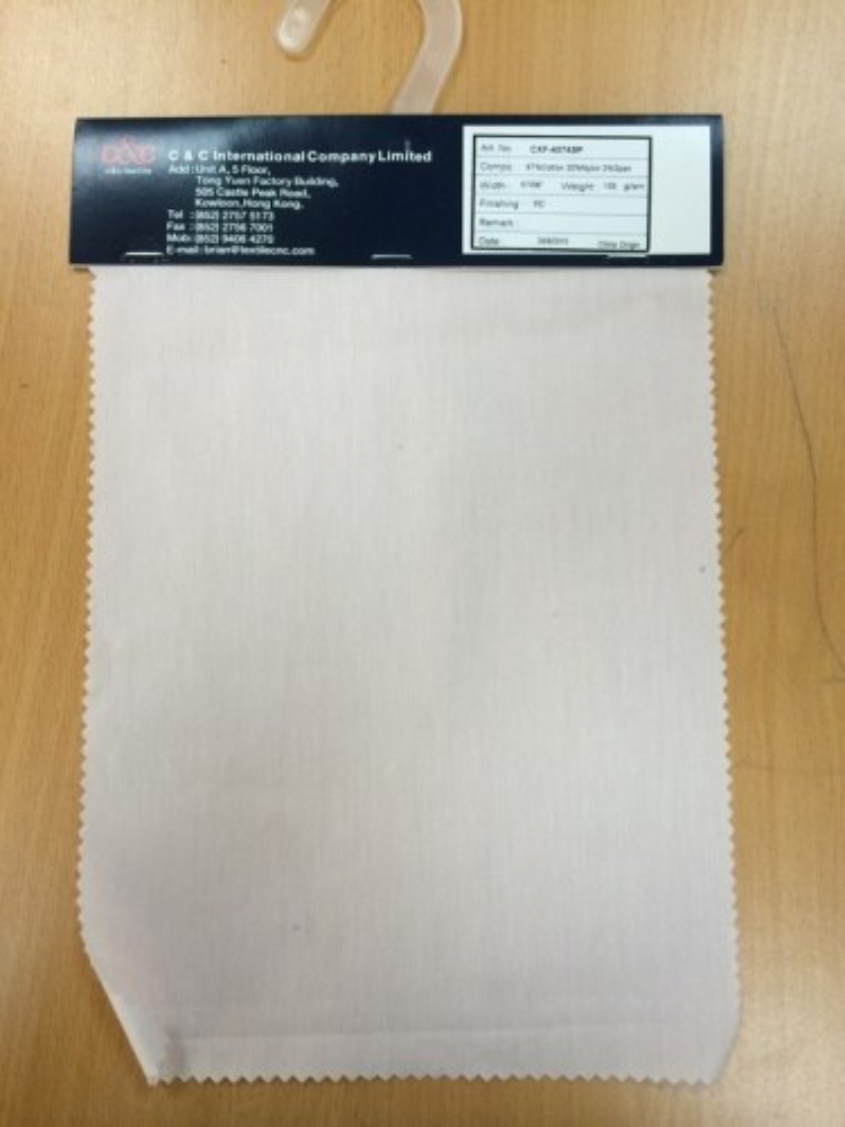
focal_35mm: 30
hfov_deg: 46.8
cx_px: 422
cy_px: 564
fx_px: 976
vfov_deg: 60.0
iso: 100
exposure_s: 1/33
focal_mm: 4.12
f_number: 2.2
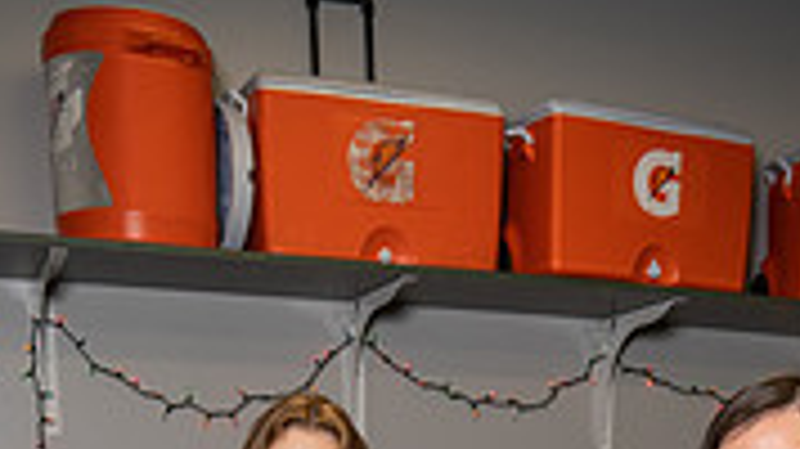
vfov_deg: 13.7
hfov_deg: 30.4
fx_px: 1463
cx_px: 526
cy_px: 1001
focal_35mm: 69
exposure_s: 1/250
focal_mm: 26
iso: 640
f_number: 7.1
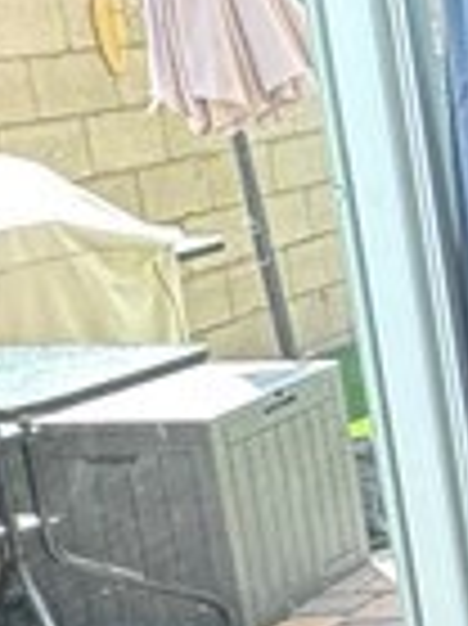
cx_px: 1620
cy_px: 387
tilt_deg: -13.9
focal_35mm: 103
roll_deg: +0.2
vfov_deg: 19.1
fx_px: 1860
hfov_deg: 9.3
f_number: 2.2
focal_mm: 2.22
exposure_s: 1/120
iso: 250
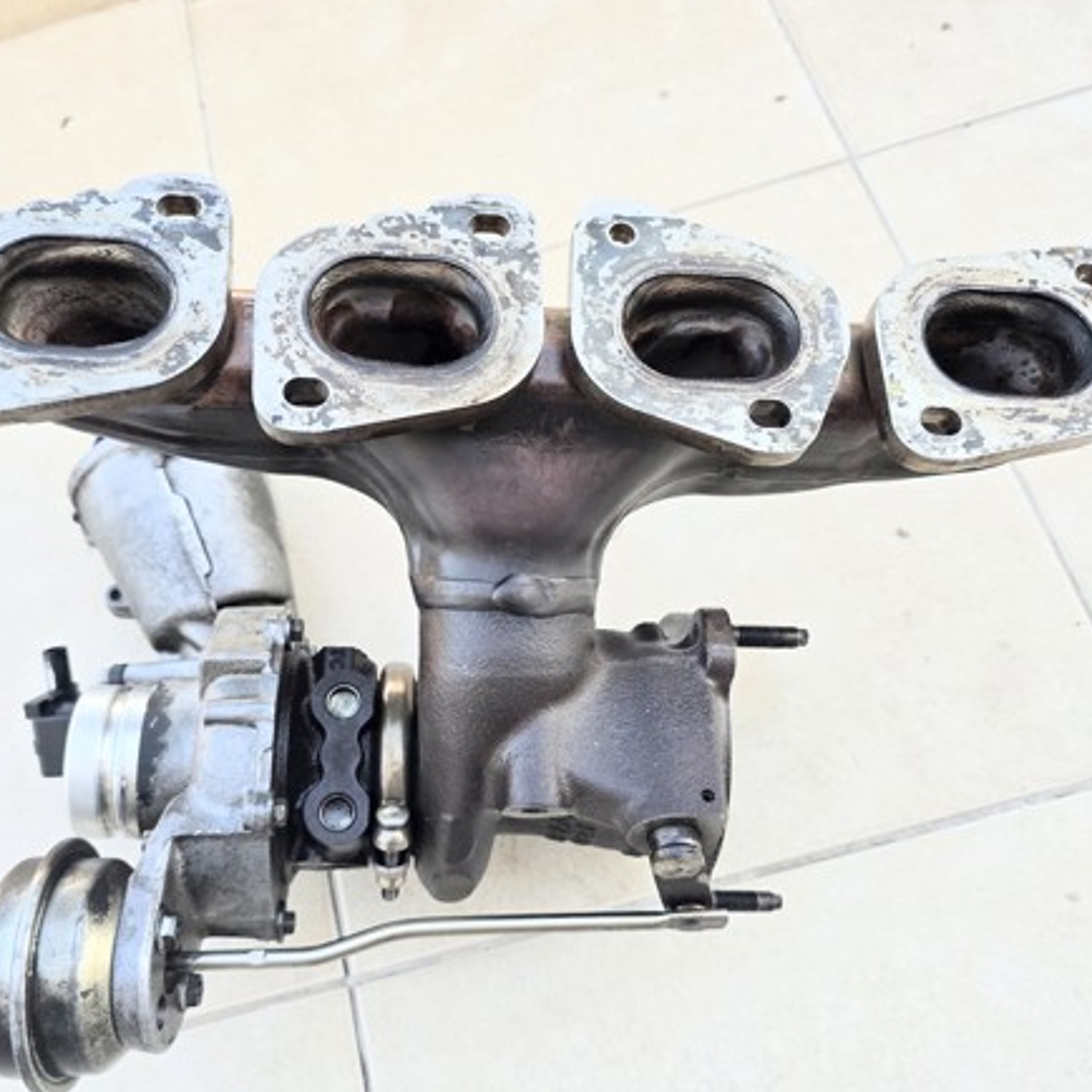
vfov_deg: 54.0
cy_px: 576
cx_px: 473
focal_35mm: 30
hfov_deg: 53.9
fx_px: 1071
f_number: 1.7
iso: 160
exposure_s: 1/180
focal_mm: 6.3
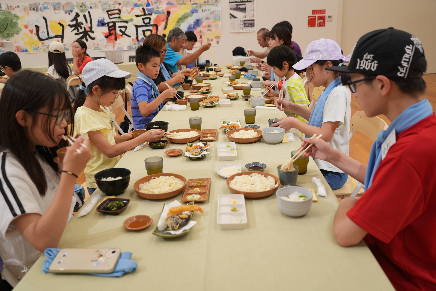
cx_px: 218
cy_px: 146
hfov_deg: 60.3
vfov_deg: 42.3
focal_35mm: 31
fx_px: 375
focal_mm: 31
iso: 400
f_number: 4.5
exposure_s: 1/40
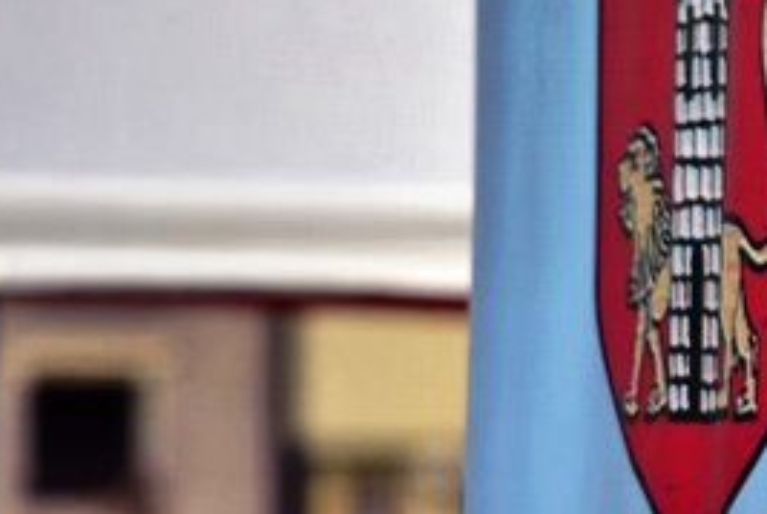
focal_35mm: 729
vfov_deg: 1.9
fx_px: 15557
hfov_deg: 2.8
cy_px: 362
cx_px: 801
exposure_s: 1/1000
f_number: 5.6
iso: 180
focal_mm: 200
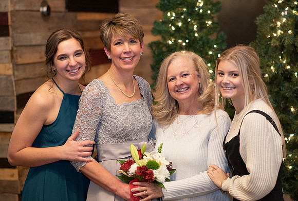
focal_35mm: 98
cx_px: 148
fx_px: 813
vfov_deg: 14.0
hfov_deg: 20.8
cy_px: 110
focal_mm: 85
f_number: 2.2
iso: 1000
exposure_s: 1/200
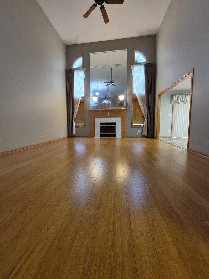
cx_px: 104
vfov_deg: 106.2
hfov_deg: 89.9
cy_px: 140
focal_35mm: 13
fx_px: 105
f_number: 2.2
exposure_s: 1/60
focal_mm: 1.74
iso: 800
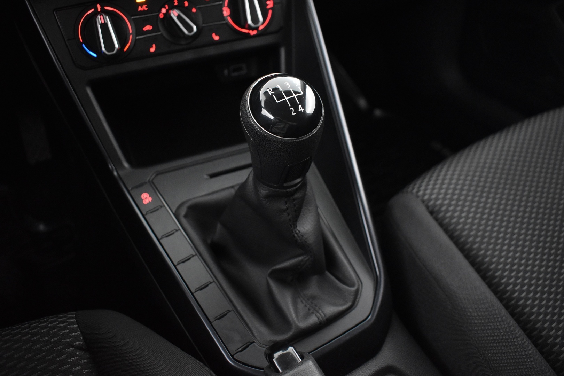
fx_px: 470
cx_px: 282
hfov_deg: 61.9
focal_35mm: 30
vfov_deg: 43.6
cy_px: 188
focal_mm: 20
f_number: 3.5
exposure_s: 1/15
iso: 3200
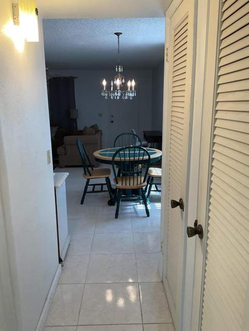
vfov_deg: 61.7
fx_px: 278
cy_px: 166
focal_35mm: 29
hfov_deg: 48.2
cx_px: 124
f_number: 1.8
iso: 64
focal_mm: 3
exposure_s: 1/120
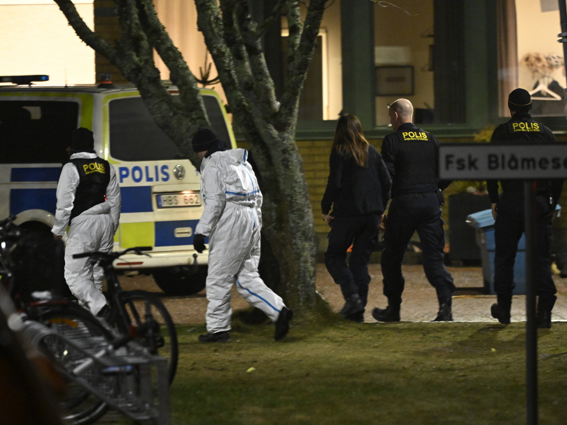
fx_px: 7812
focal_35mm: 477
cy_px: 213
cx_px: 255
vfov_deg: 3.1
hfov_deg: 4.2
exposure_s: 1/40
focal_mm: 440
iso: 10000
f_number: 5.6
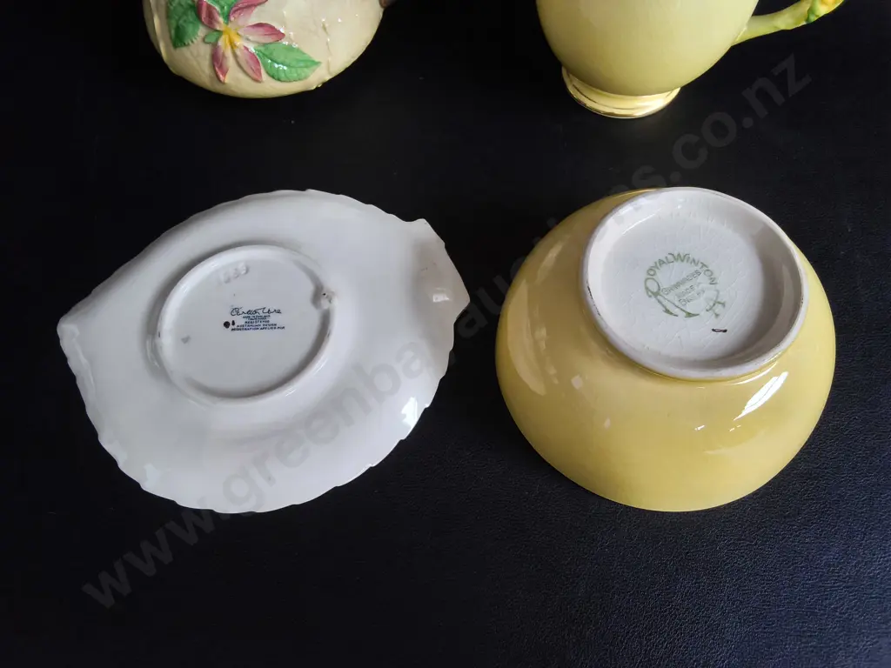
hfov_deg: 65.3
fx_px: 695
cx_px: 446
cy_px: 334
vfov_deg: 51.4
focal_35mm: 27
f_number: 2
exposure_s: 1/100
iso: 125
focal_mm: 2.87
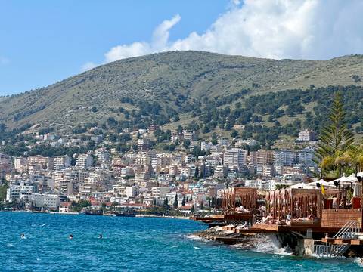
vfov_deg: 12.3
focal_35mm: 120
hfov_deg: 16.4
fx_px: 1258
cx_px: 182
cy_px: 136
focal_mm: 15.66
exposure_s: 1/1969
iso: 50
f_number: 2.8
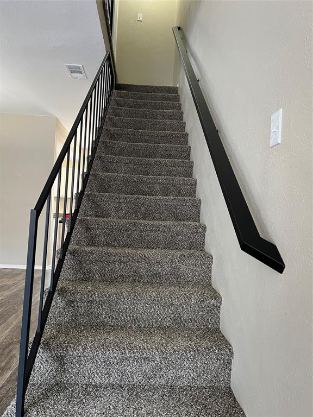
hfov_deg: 53.1
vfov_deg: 67.3
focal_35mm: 26
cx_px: 156
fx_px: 313
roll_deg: -2.3
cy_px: 208
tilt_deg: +1.2
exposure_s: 1/60
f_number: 1.5
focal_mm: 5.7
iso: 250
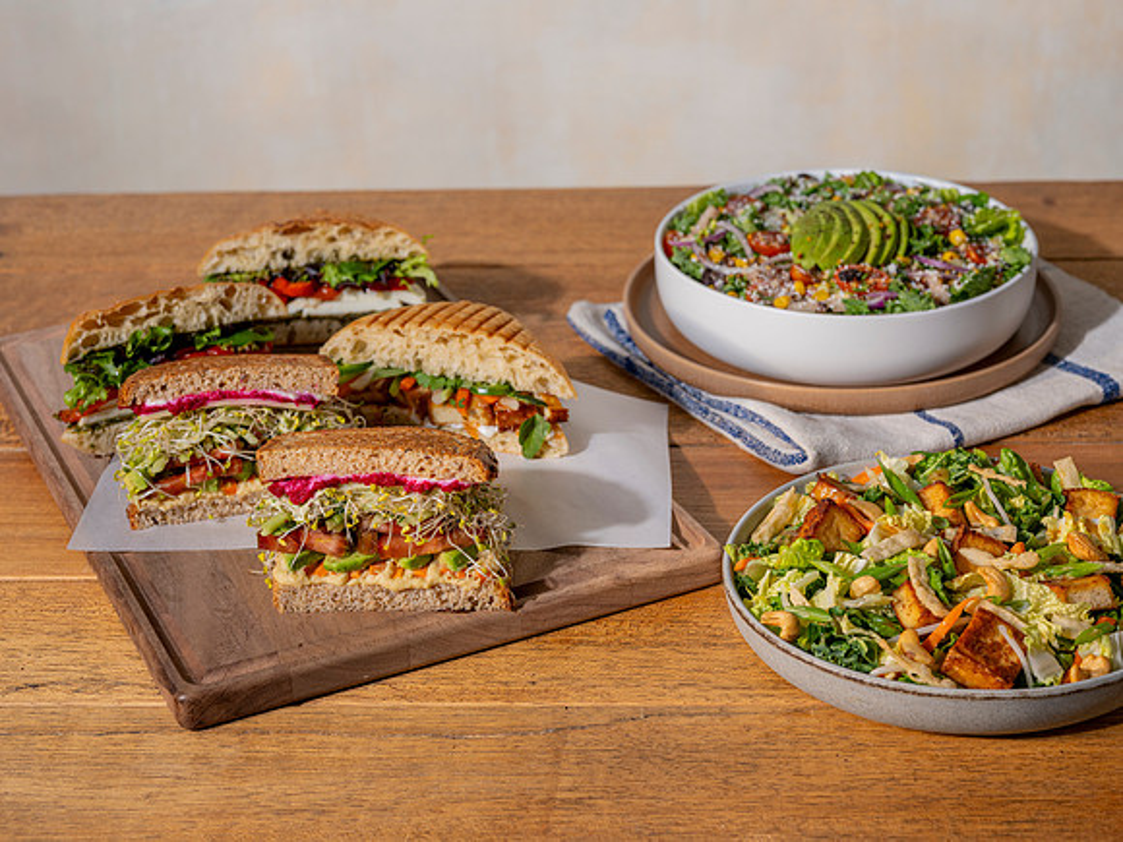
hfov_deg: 30.7
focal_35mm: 63
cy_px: 421
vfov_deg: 23.3
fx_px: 2044
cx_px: 562
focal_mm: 80
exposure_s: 1/100
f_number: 8
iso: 250
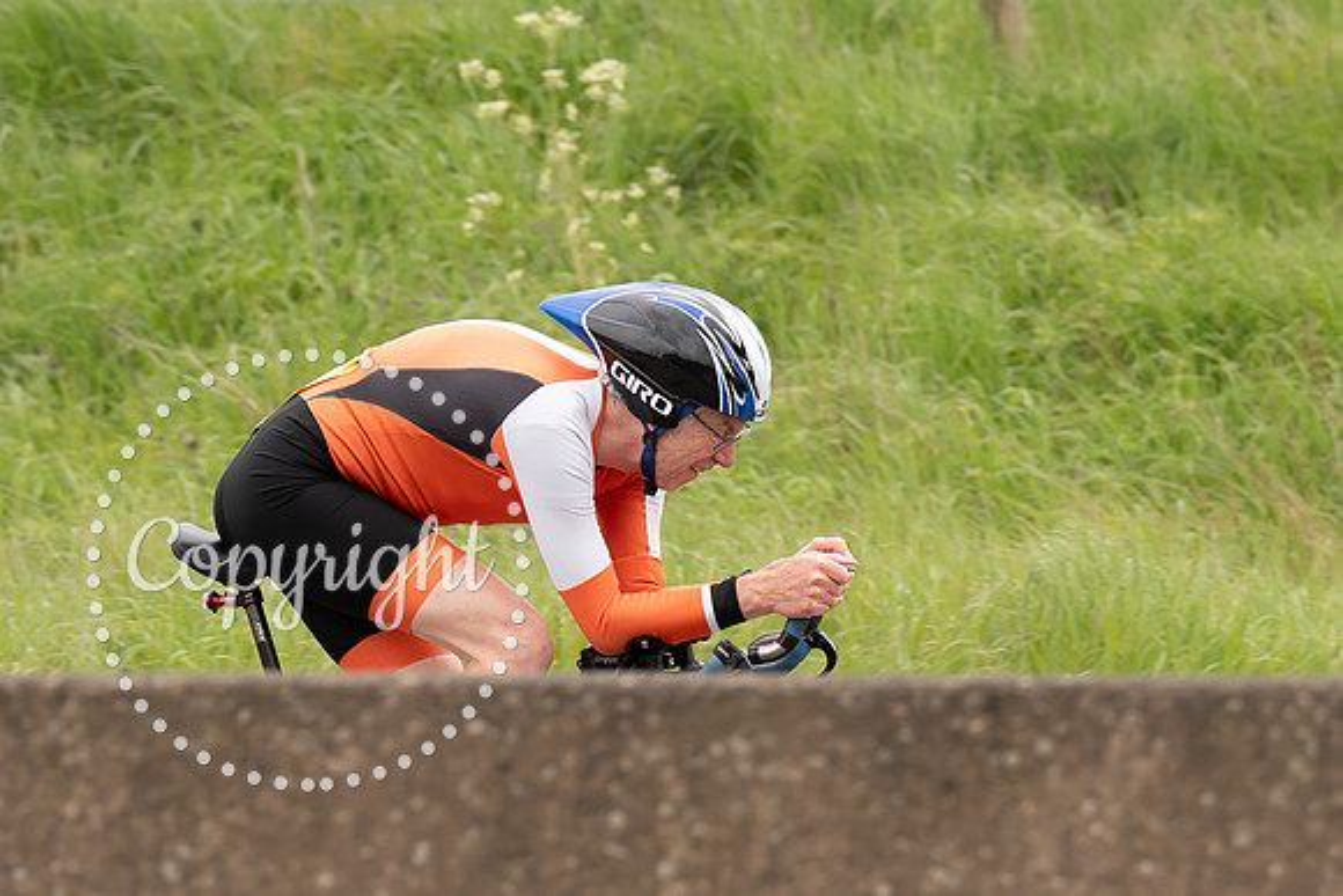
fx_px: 19367
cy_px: 381
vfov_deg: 2.7
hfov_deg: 4.0
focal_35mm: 519
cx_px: 776
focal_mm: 200
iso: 320
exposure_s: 1/1000
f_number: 4
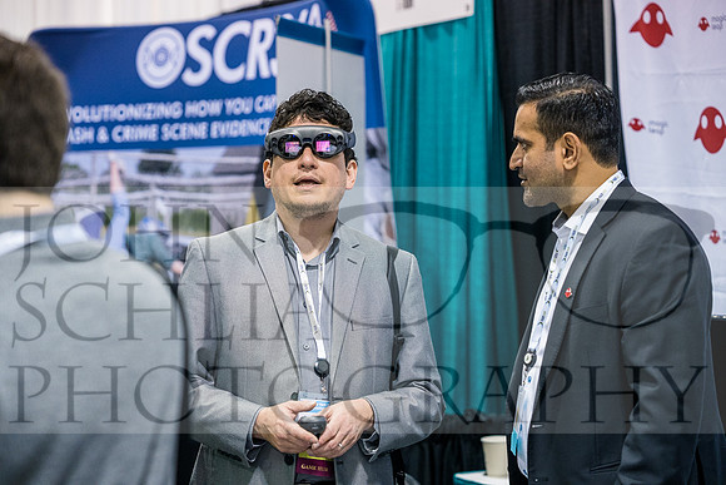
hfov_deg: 21.5
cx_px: 363
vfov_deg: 14.4
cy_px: 242
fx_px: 1916
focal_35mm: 95
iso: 3200
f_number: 3.5
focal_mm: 95
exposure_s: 1/160
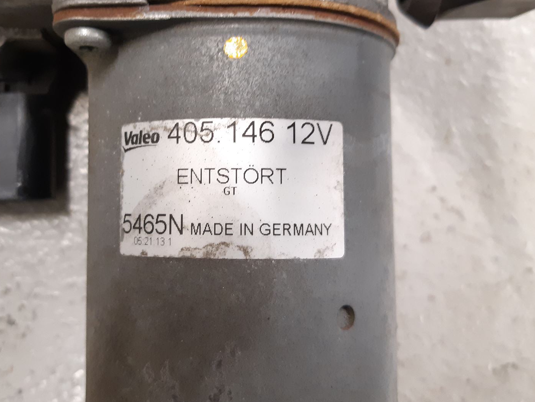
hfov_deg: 48.7
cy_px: 163
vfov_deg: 37.6
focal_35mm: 38
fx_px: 587
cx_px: 215
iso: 200
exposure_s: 1/25
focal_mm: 3.93
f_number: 1.7
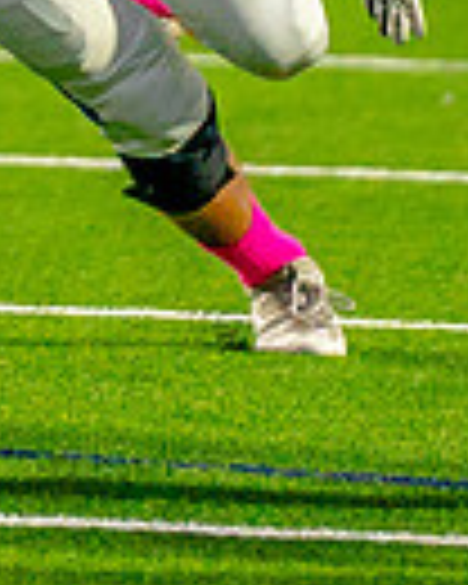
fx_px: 21313
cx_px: -381
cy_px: -579
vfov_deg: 1.6
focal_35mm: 1231
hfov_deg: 1.3
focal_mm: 182
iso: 3200
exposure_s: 1/3000
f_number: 2.8
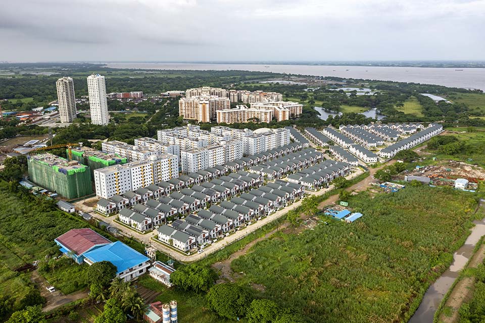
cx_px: 242
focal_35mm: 28
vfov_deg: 46.4
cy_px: 162
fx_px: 377
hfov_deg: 65.5
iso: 100
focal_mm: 10.26
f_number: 6.3
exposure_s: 1/240
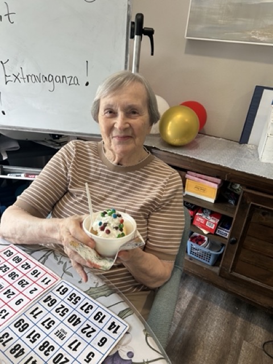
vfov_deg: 67.3
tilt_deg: -27.4
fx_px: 273
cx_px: 136
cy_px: 182
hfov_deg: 53.1
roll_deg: -3.7
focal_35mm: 26
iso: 100
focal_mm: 5.7
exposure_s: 1/120
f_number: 1.5
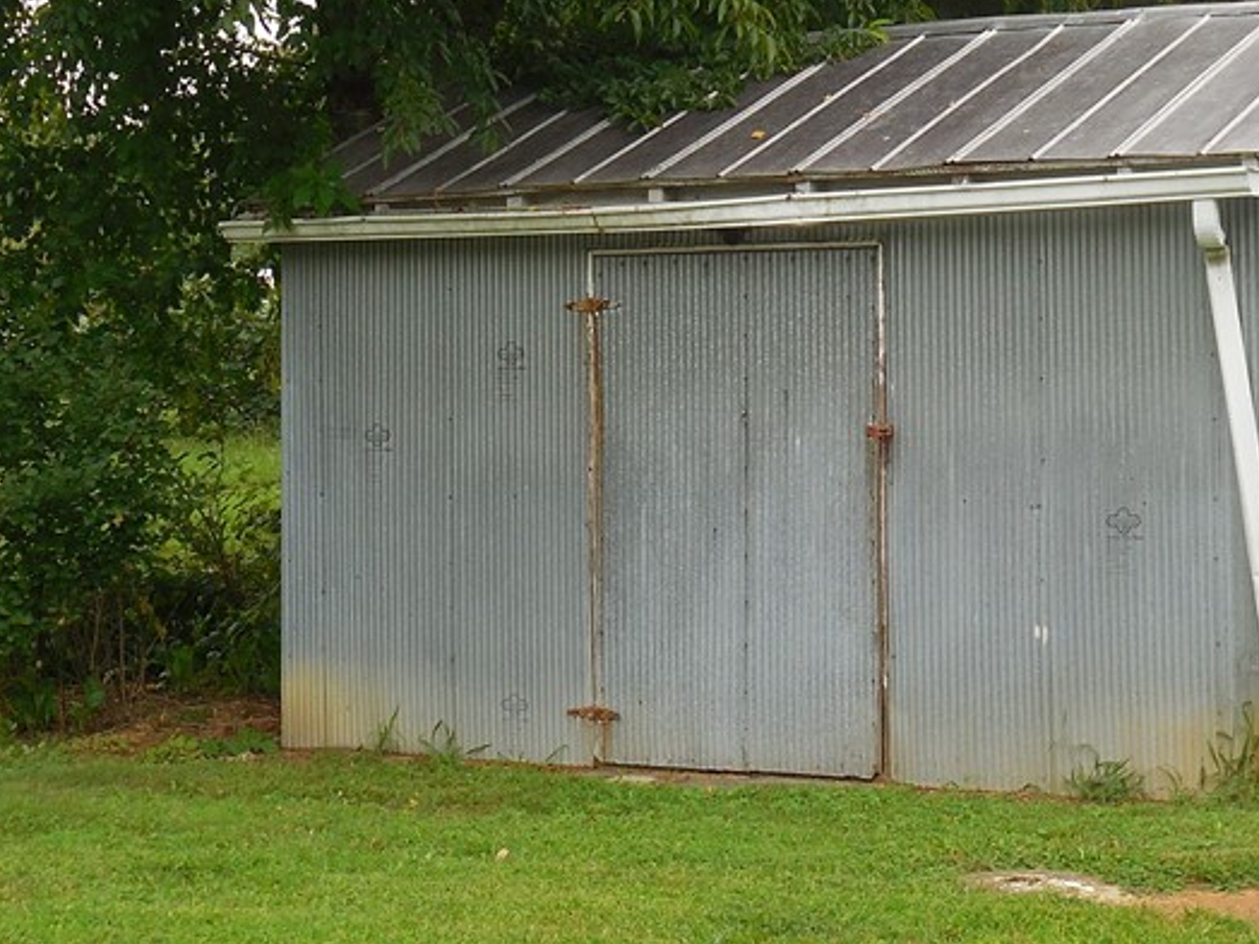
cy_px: 408
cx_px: 887
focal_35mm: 86
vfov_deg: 17.2
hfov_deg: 22.6
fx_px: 3128
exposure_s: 1/100
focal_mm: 7.9
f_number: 4.7
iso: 125
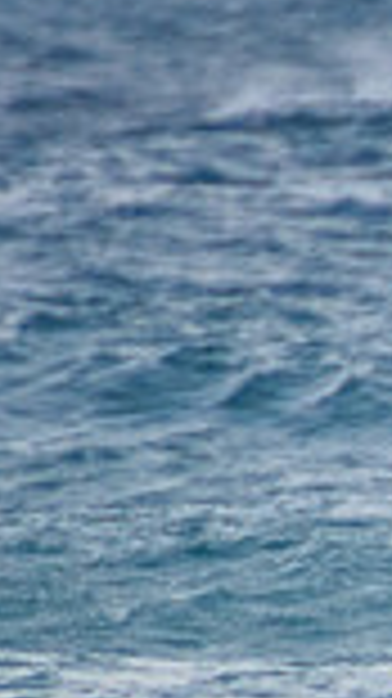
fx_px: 44699
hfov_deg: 0.5
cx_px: 1226
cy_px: 799
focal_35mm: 2415
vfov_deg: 0.9
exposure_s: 1/1600
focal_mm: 400
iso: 900
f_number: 5.6
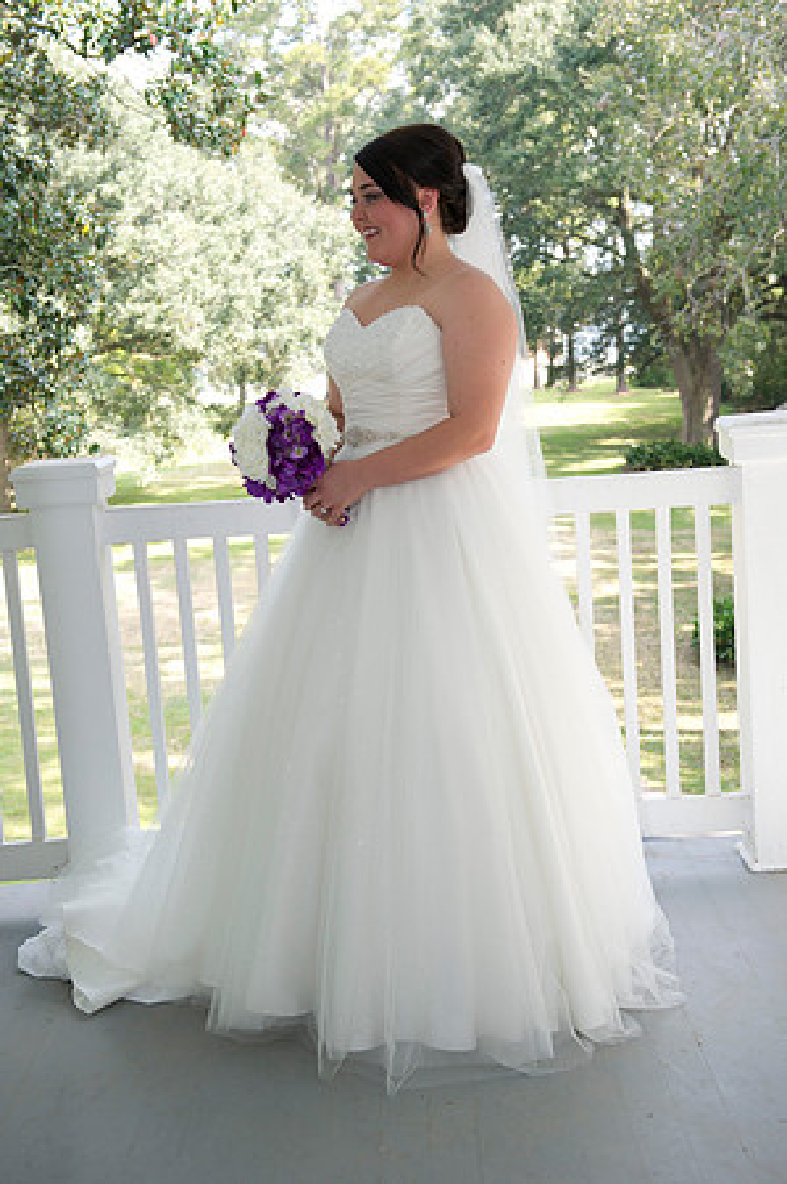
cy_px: 592
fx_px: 1578
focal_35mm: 48
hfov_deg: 28.0
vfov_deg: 41.2
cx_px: 394
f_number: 5.6
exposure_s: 1/125
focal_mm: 48
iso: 320
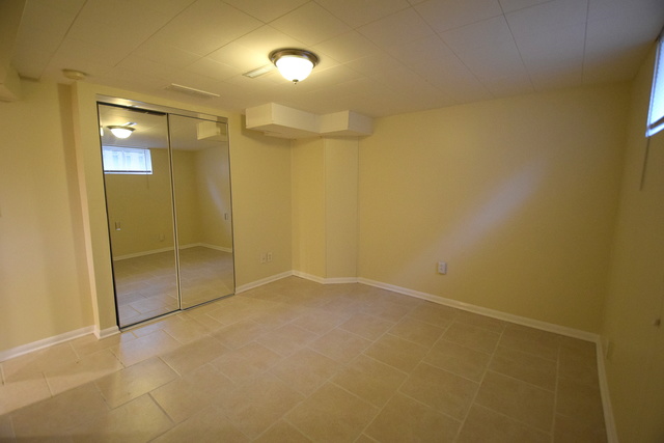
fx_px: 277
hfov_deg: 100.4
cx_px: 332
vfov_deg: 77.4
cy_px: 222
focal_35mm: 15
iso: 2200
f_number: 3.5
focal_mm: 10
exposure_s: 1/60
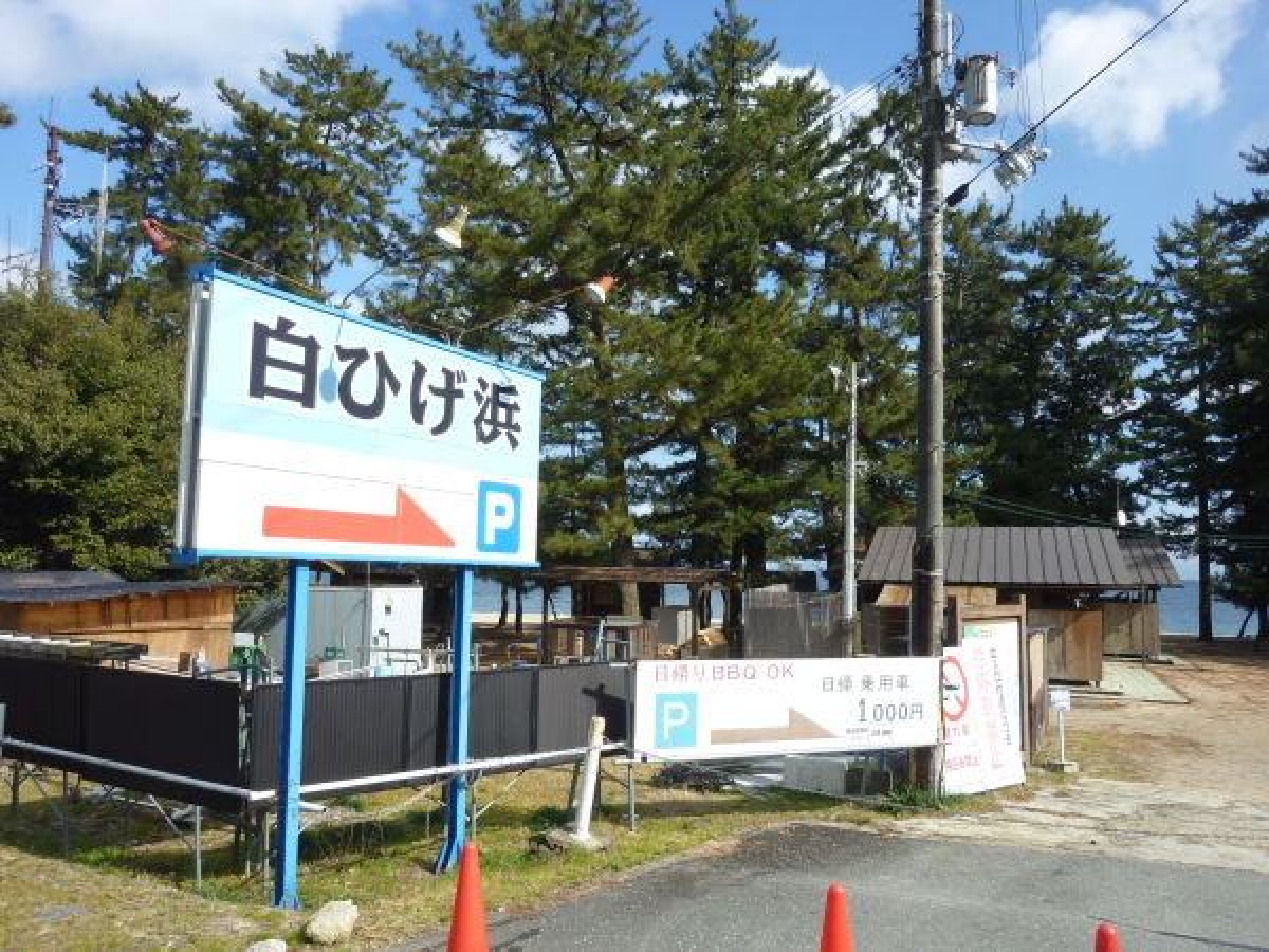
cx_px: 634
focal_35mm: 25
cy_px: 476
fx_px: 916
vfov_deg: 54.9
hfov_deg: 69.4
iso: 80
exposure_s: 1/500
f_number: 3.3
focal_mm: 4.5
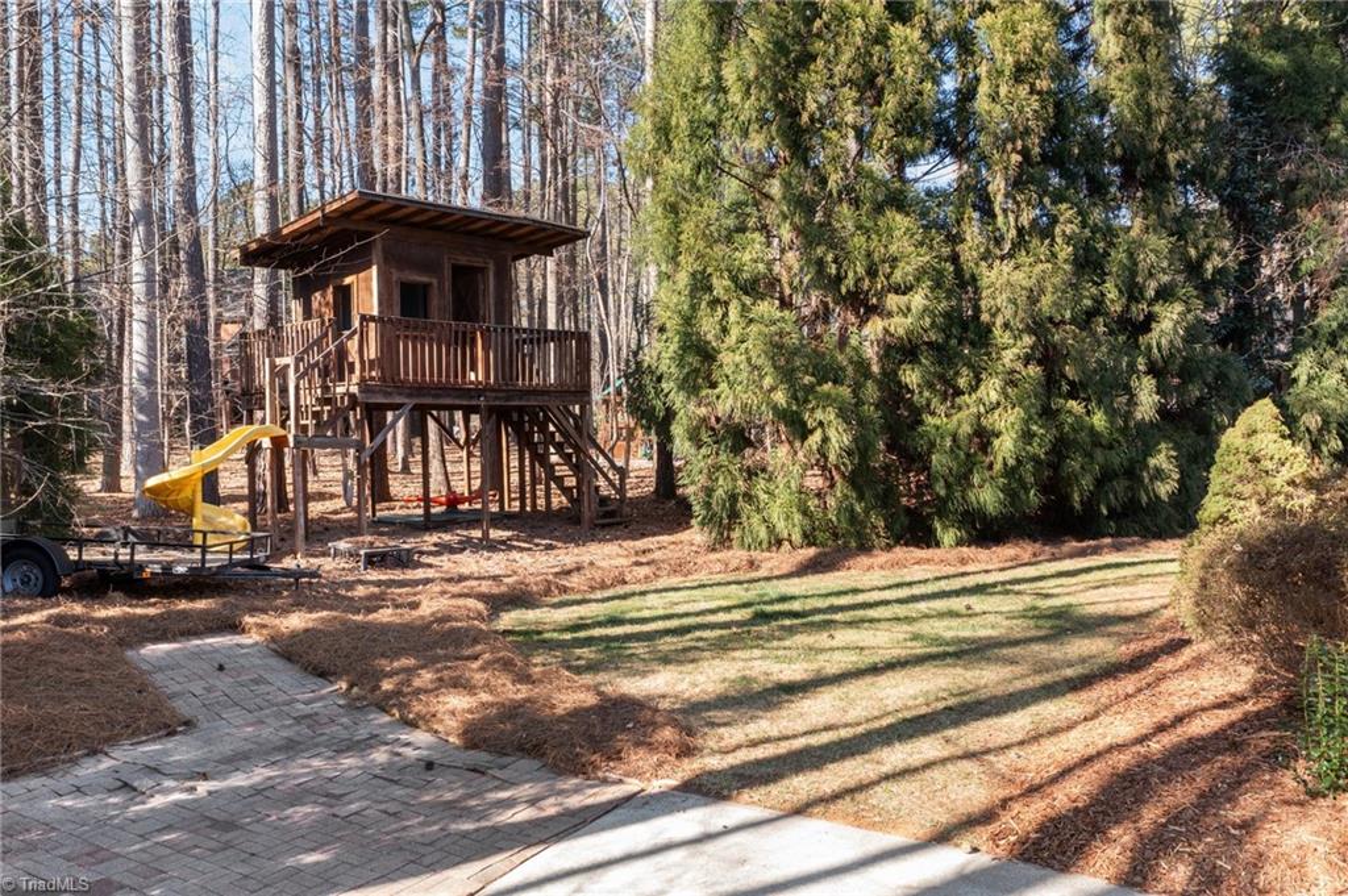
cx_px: 674
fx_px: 1048
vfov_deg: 46.3
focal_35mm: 28
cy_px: 448
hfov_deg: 65.5
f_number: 4
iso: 100
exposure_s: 1/100
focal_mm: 10.26
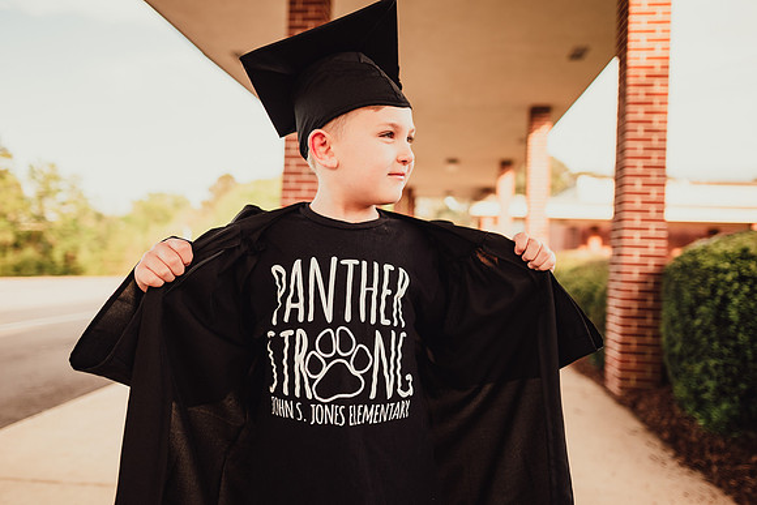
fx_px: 505
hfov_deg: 73.7
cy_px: 252
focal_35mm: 24
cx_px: 378
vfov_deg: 53.2
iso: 160
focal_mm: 24
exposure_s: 1/400
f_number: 2.2
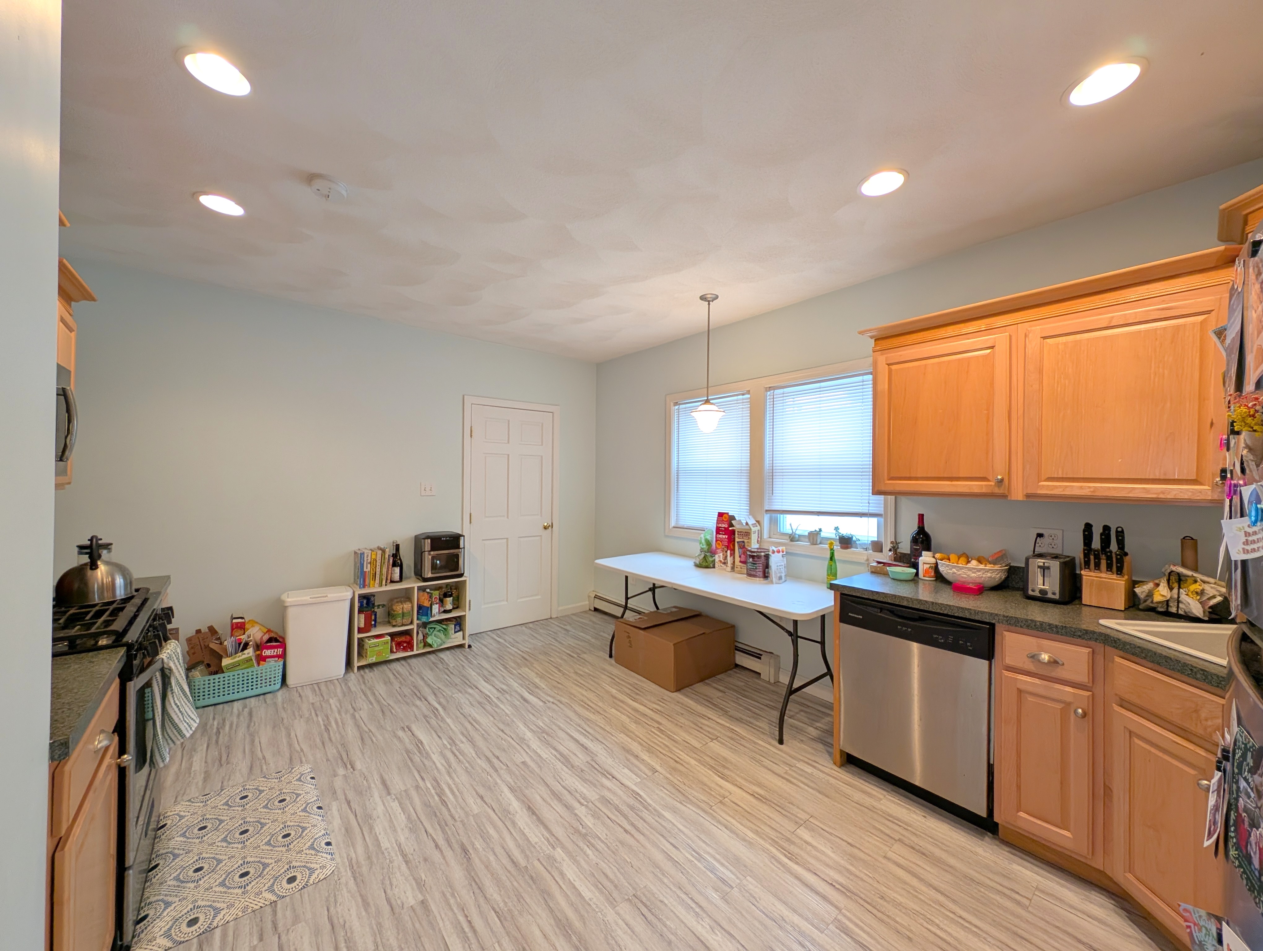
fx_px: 438
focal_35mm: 12
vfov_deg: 94.6
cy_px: 476
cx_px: 632
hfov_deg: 110.5
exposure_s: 1/60
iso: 113
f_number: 1.95
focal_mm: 2.23
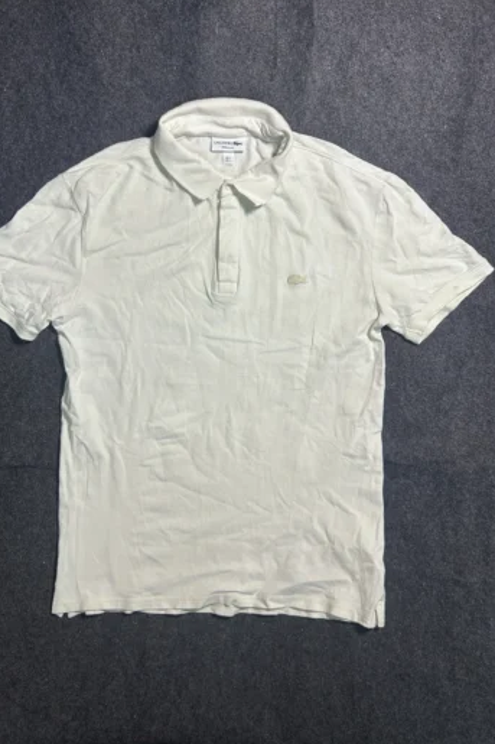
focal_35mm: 28
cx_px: 225
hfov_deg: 46.3
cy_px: 371
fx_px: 578
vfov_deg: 65.5
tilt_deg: -69.2
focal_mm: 5.7
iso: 80
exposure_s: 1/100
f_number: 1.5
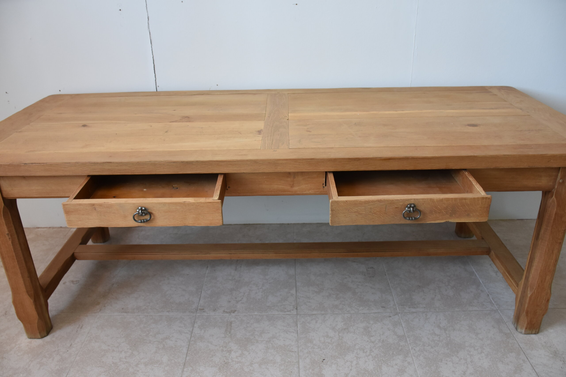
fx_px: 472
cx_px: 283
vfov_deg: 43.6
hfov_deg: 61.9
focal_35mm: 30
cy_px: 188
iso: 800
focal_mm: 20
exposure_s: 1/60
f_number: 4
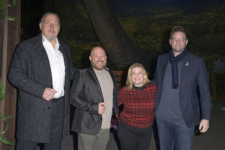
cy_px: 75
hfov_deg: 41.1
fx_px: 300
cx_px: 112
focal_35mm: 48
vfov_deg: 28.0
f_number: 6.3
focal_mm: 48
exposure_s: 1/250
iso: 1250
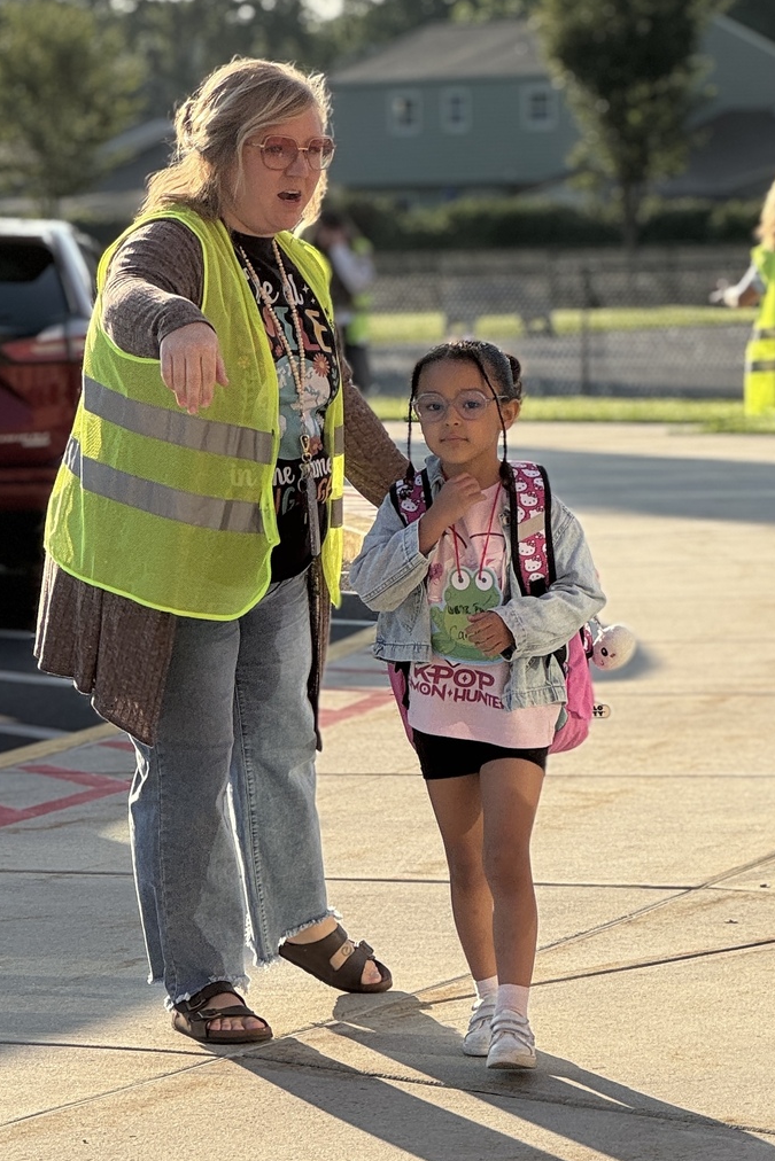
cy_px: 580
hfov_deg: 16.9
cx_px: 338
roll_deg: +2.4
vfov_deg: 25.1
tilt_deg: -4.4
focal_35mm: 81
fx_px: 2615
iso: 25
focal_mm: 9
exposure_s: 1/508
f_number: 2.8
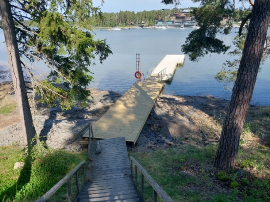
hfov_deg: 65.3
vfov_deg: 51.4
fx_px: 211
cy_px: 101
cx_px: 135
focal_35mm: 27
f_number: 1.8
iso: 20
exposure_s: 1/315
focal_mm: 4
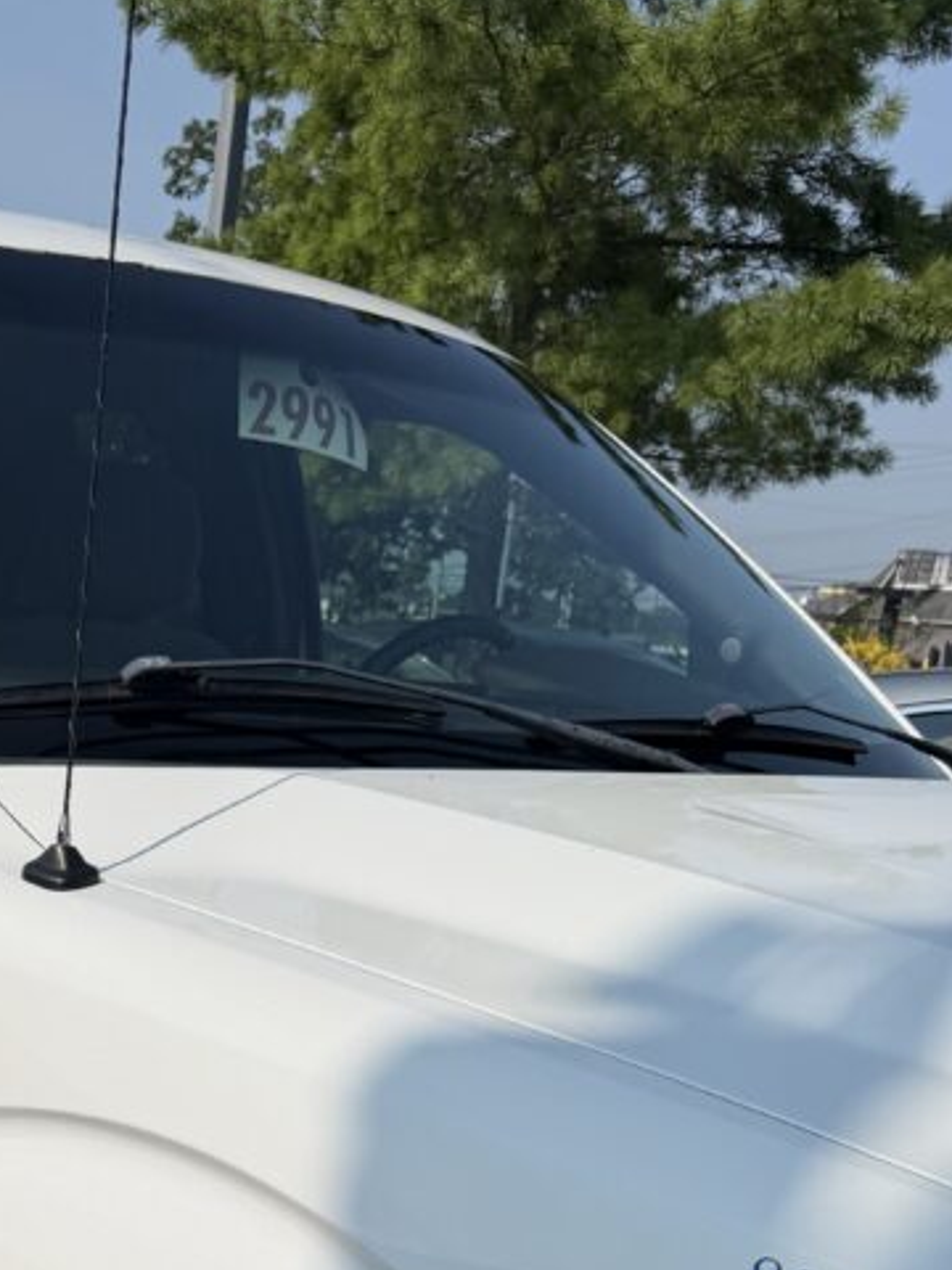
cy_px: 1345
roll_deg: -5.1
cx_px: -66
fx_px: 1943
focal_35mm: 53
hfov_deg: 25.7
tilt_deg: -23.8
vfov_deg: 32.5
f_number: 1.78
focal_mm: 6.76
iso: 80
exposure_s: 1/11905
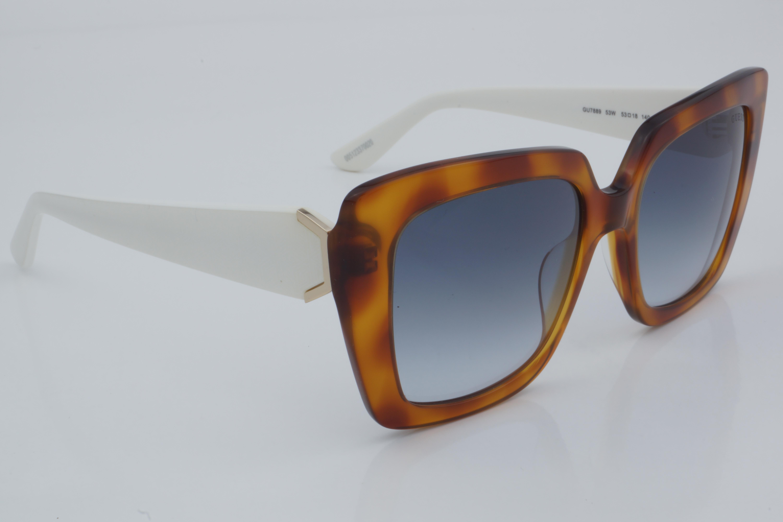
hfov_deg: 27.0
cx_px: 392
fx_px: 1631
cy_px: 261
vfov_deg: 18.2
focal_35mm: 75
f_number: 32
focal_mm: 50
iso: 100
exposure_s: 1/4
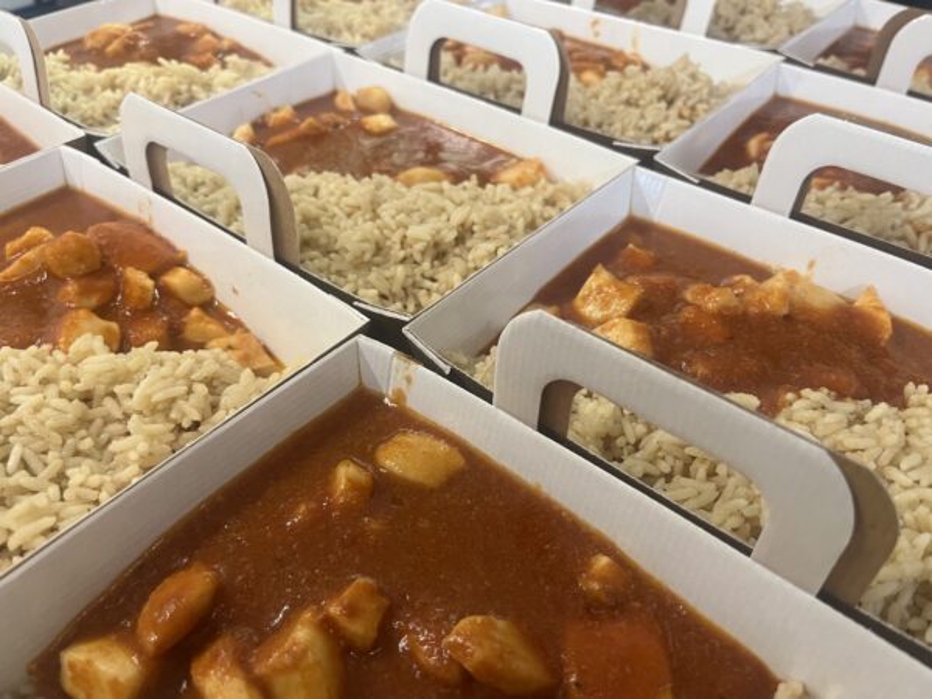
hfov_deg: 67.3
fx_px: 700
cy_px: 350
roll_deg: +0.4
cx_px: 466
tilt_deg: -42.8
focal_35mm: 26
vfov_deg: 53.1
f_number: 1.6
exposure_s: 1/50
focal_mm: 5.1
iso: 200
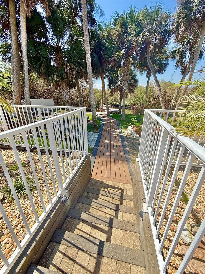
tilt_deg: -19.9
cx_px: 102
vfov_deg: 102.1
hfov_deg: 85.7
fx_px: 111
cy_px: 137
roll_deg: -1.3
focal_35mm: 14
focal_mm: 2.22
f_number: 2.2
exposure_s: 1/1431
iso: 50
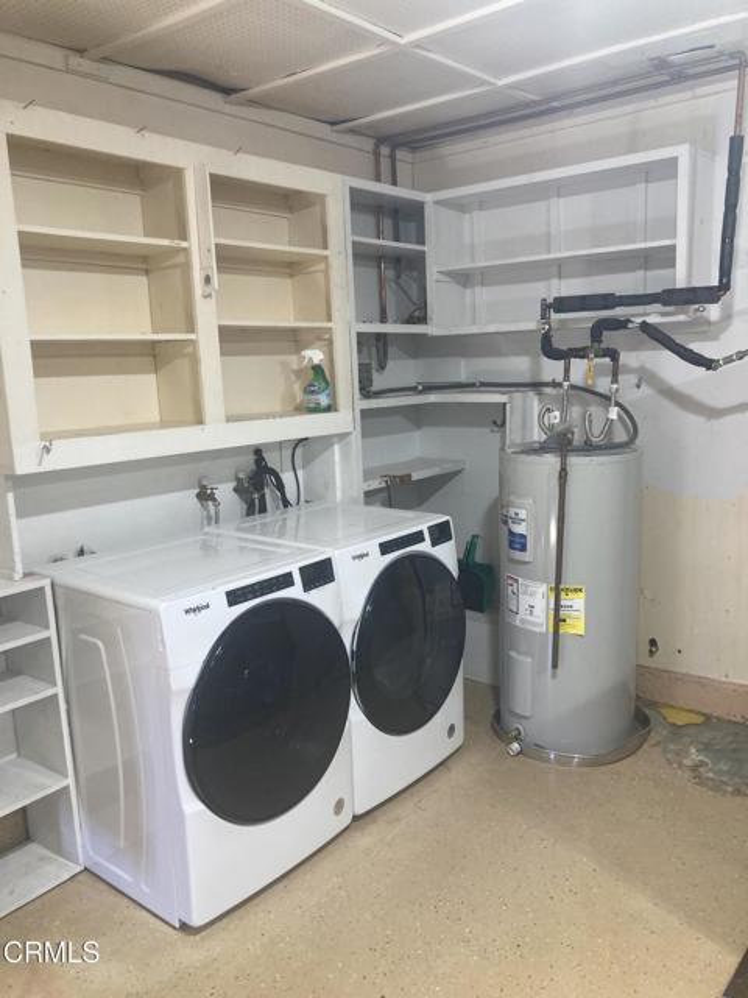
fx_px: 807
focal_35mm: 28
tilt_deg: -8.1
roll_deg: +1.9
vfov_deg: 63.4
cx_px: 374
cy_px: 499
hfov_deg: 49.7
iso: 64
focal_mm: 3.99
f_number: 1.8
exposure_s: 1/60
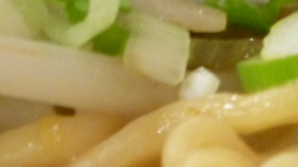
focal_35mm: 369
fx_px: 2915
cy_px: 123
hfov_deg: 5.8
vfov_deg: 3.3
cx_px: 35
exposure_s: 1/6
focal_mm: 13.3
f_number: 5
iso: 400
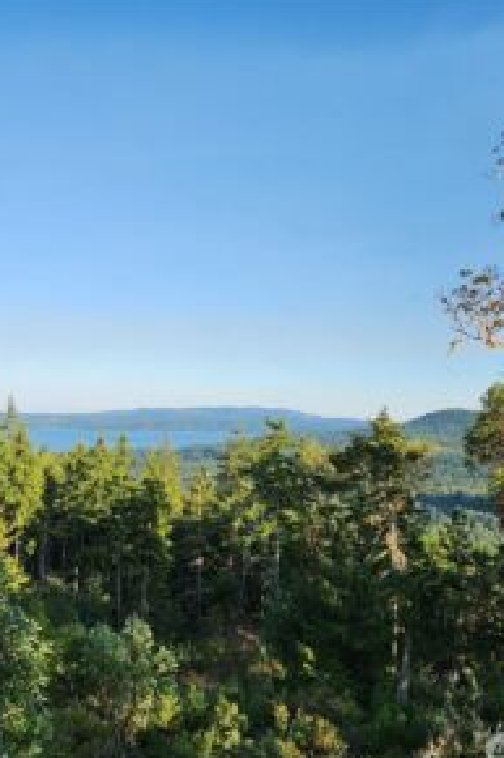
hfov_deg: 39.0
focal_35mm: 33
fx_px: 694
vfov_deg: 57.2
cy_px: 384
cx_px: 133
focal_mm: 5.4
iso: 20
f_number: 1.8
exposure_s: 1/850
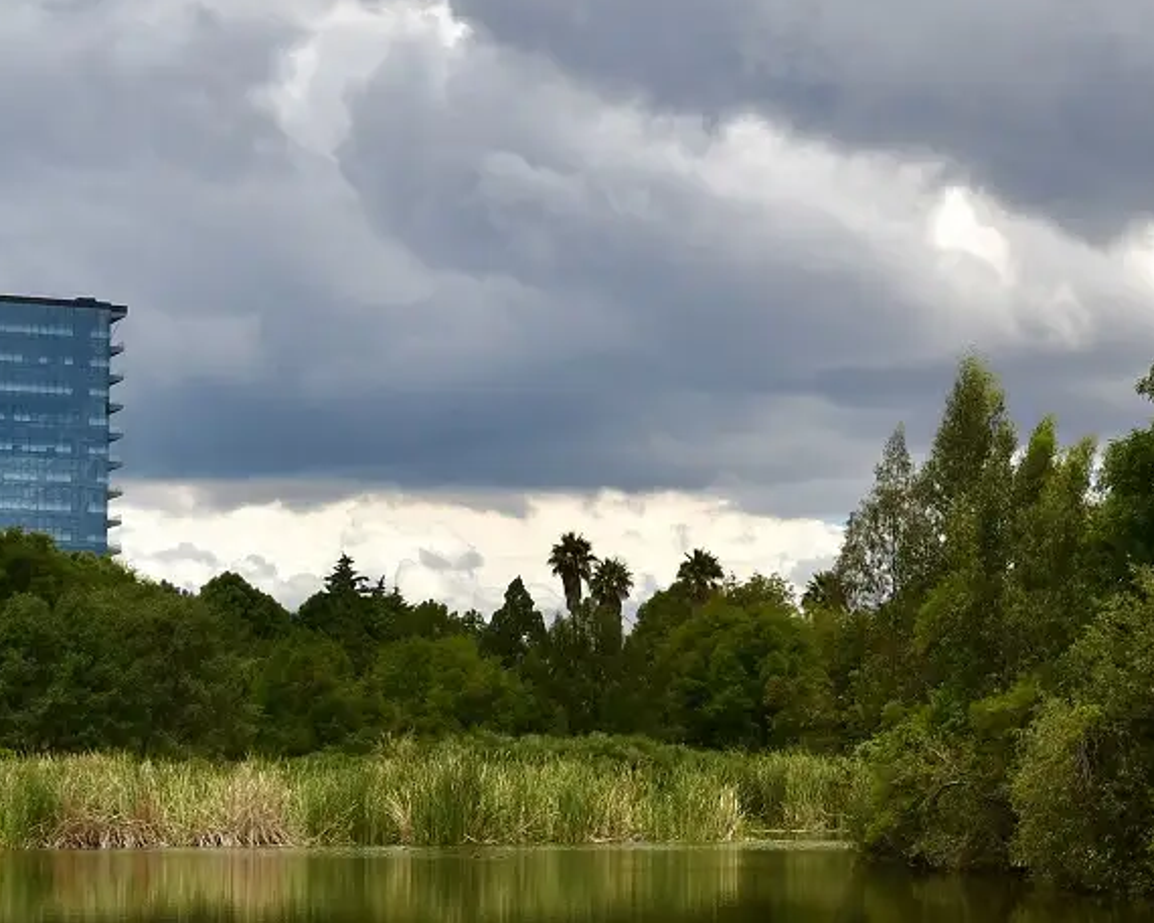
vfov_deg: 19.9
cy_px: 599
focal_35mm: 77
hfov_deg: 24.7
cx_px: 646
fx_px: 2630
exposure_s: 1/250
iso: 100
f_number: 11
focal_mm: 26
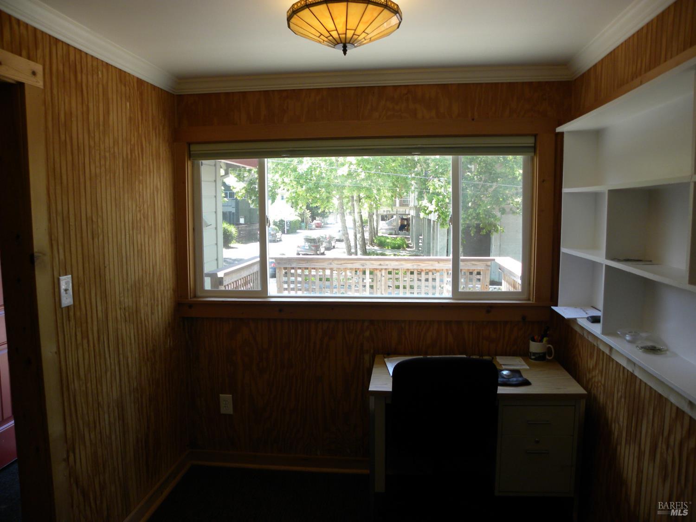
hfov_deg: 67.3
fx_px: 523
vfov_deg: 53.1
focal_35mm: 26
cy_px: 261
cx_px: 348
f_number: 2.8
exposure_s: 1/75.1
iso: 115
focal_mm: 4.6
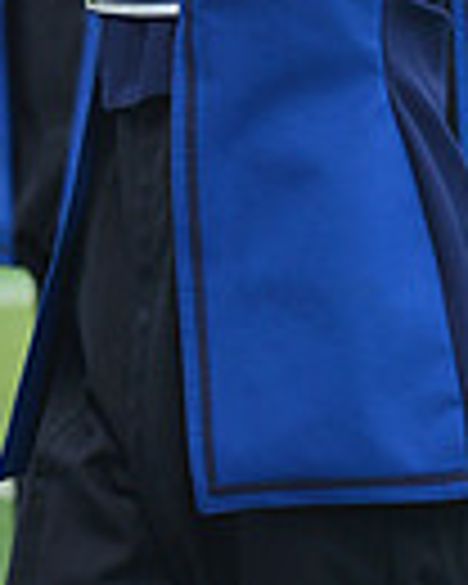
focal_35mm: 778
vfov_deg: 2.5
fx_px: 13470
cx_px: 178
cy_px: -423
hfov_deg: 2.0
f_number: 5.6
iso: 200
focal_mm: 240
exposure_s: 1/640
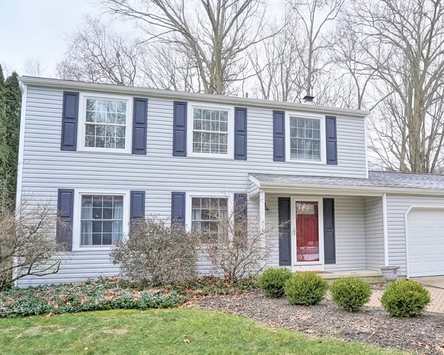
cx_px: 297
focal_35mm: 29
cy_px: 206
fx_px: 381
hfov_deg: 59.1
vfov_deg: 49.7
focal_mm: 18
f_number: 8
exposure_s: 1/250
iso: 8000
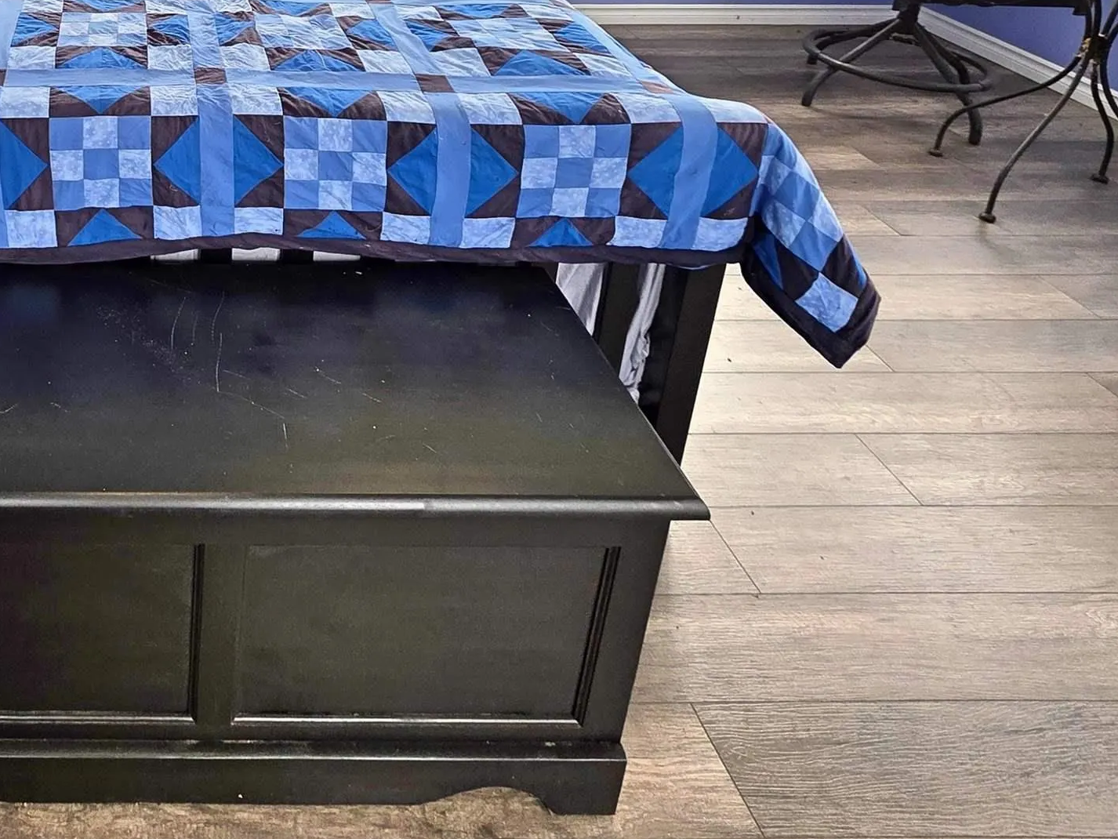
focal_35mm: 28
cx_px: 128
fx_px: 904
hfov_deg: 55.6
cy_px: -29
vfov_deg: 42.0
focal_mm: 2.2
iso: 100
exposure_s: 1/120
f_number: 1.9
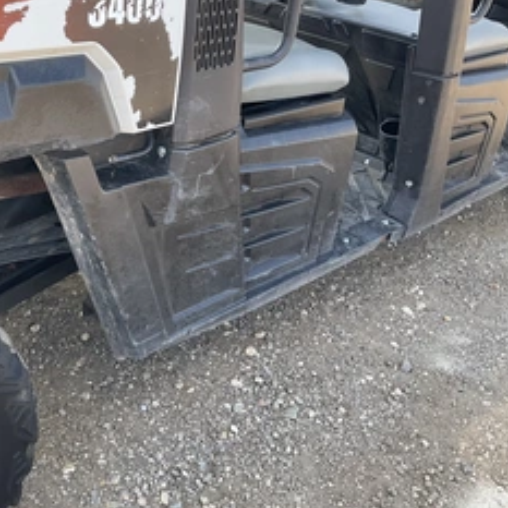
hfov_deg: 37.7
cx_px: 153
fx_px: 731
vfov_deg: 38.2
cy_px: 203
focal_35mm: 44
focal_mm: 3
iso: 25
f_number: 1.8
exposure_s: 1/172
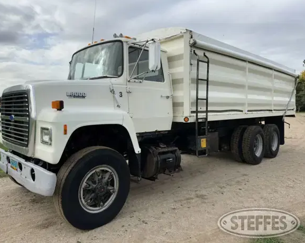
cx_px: 142
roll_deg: -1.5
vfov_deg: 54.9
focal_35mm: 26
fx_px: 235
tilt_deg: -3.5
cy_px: 118
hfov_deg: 66.0
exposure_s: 1/2967
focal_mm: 6.86
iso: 80
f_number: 1.78
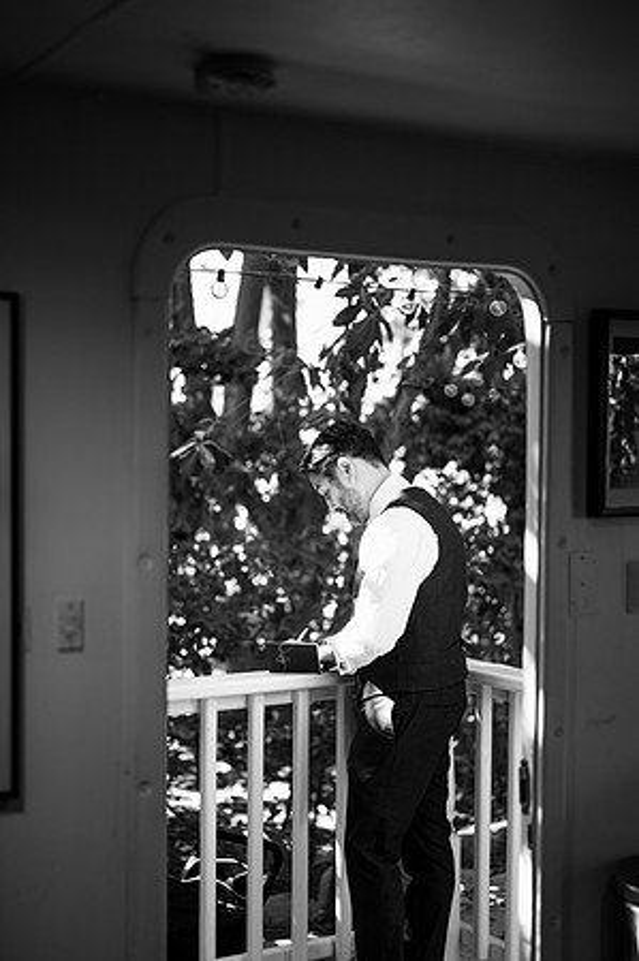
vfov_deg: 39.6
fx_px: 1334
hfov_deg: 26.9
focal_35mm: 50
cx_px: 320
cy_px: 480
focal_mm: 50
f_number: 1.8
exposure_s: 1/125
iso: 140
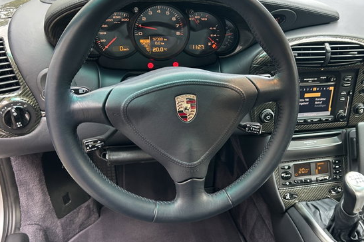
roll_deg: -2.7
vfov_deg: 35.0
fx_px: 384
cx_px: 221
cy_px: 118
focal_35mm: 38
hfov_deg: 50.4
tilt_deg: -26.0
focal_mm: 5.7
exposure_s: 1/121
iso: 125
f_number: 1.5
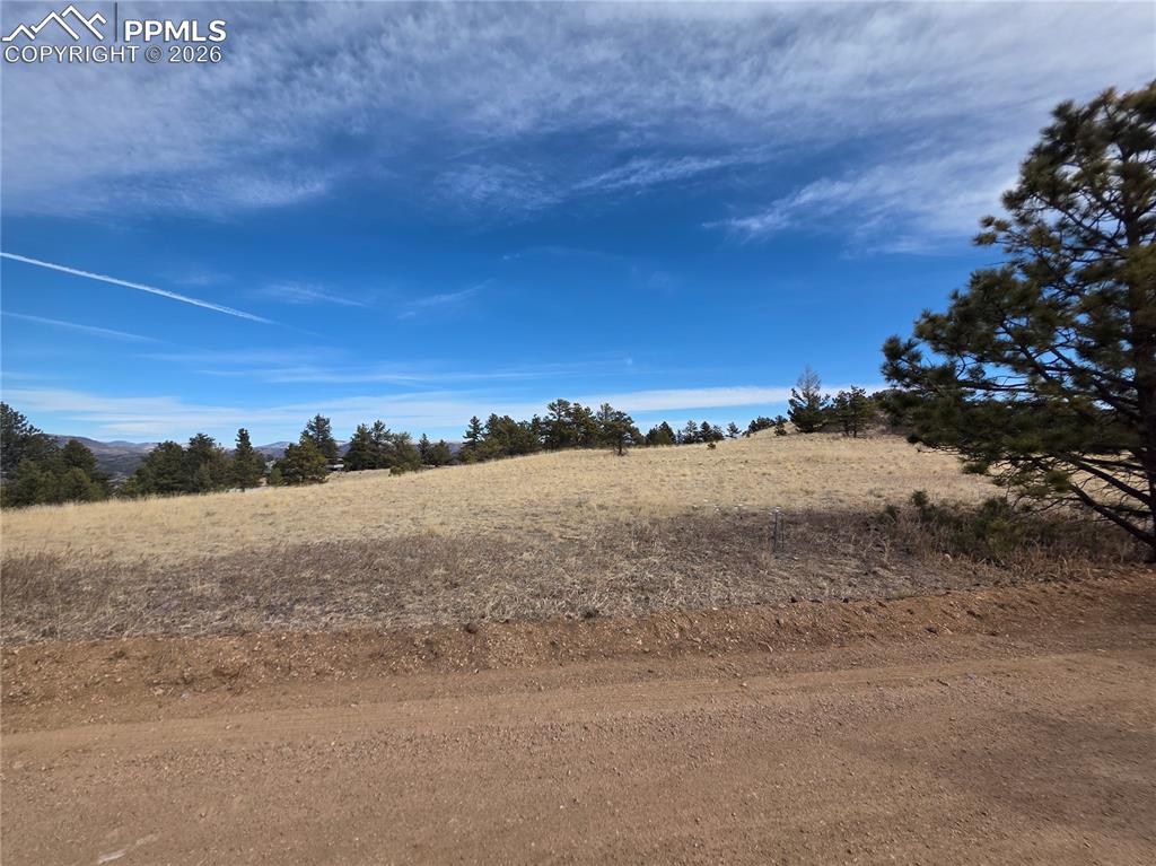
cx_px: 578
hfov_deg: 106.2
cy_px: 433
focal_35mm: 13
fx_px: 434
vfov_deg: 89.9
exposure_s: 1/2151
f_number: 1.9
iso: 40
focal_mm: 2.2
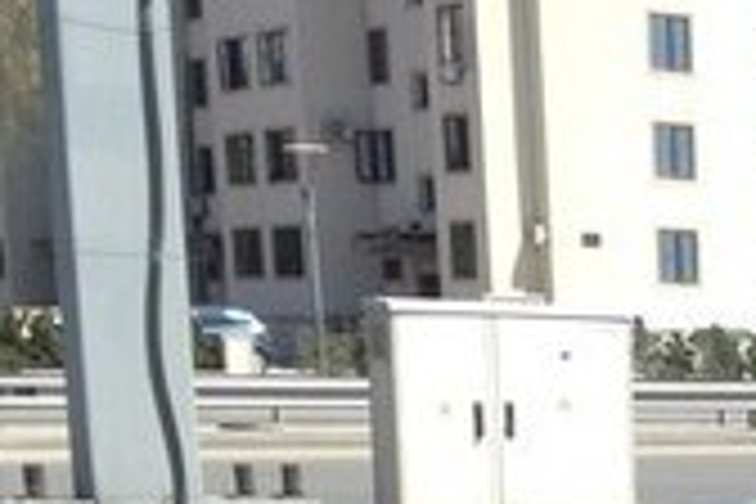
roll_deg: -0.4
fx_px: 2835
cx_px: 1156
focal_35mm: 135
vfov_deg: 9.3
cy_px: 1096
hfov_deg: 14.2
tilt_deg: -15.8
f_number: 2.4
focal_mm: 4.12
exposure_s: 1/1106
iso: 50
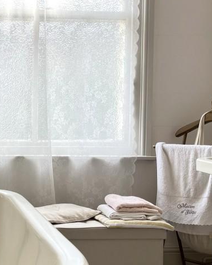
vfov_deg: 34.1
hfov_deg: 26.3
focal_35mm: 55
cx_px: 3
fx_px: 431
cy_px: 139
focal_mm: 5.1
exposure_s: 1/100
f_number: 1.6
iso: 32
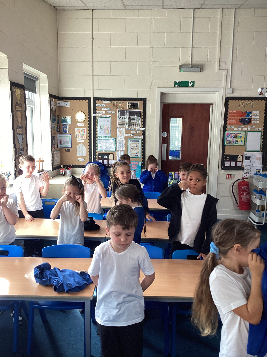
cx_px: 134
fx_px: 319
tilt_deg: -8.2
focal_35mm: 31
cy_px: 178
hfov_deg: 45.4
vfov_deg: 58.4
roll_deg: -1.4
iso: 64
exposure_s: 1/60
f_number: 2.4
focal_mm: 3.3
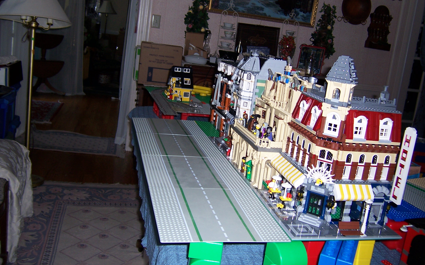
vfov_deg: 35.2
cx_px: 216
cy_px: 105
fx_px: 417
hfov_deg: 54.0
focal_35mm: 36
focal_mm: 5.5
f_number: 2.8
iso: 80
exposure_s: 1/60
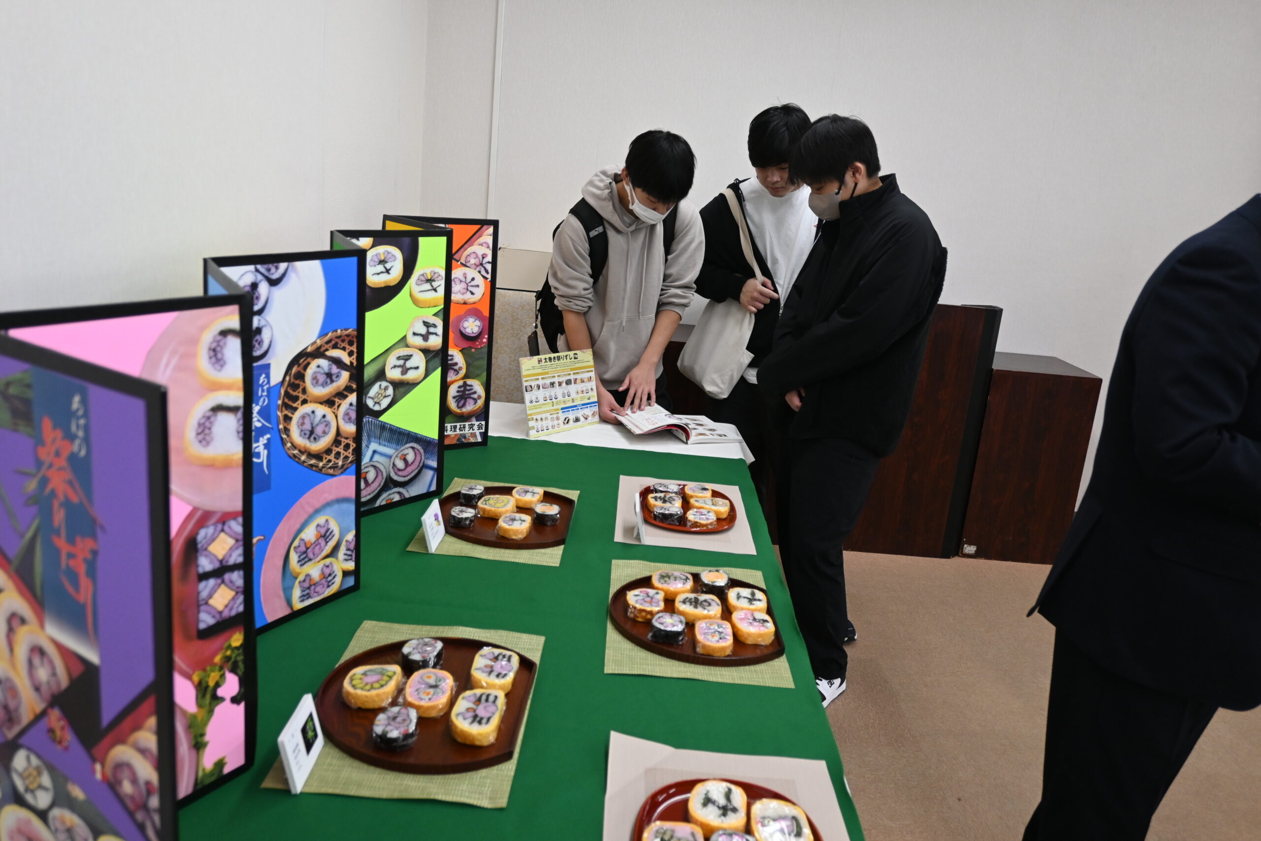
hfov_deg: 64.6
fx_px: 998
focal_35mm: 28
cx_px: 630
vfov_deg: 45.7
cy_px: 420
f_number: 3.8
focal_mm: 19
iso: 560
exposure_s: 1/125
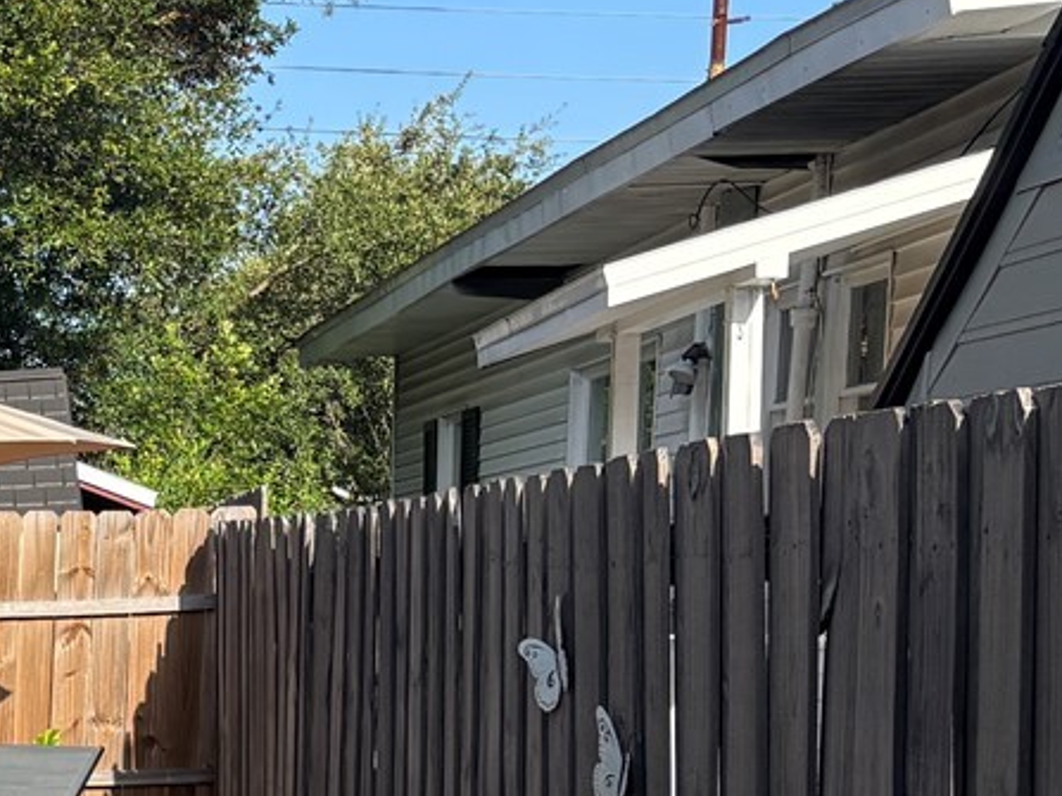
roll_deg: -0.1
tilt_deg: -4.0
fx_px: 2852
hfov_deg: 17.5
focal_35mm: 93
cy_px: 825
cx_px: -789
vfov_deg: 15.5
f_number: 1.6
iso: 50
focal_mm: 5.96
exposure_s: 1/1949
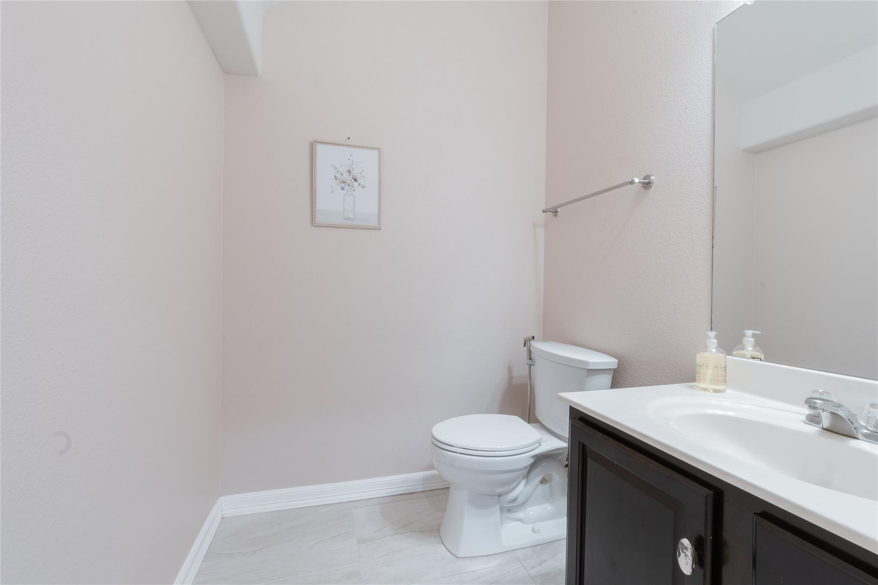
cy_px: 292
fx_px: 366
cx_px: 439
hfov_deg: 100.4
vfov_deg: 77.3
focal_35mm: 15
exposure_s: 1/8
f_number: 18
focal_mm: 10
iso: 100
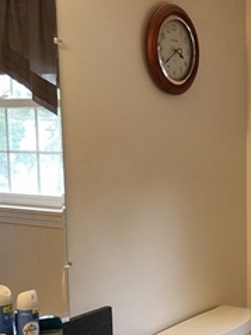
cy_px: 244
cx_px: 257
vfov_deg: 26.1
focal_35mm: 74
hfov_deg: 19.3
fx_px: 716
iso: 80
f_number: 1.8
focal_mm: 6.4
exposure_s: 1/120
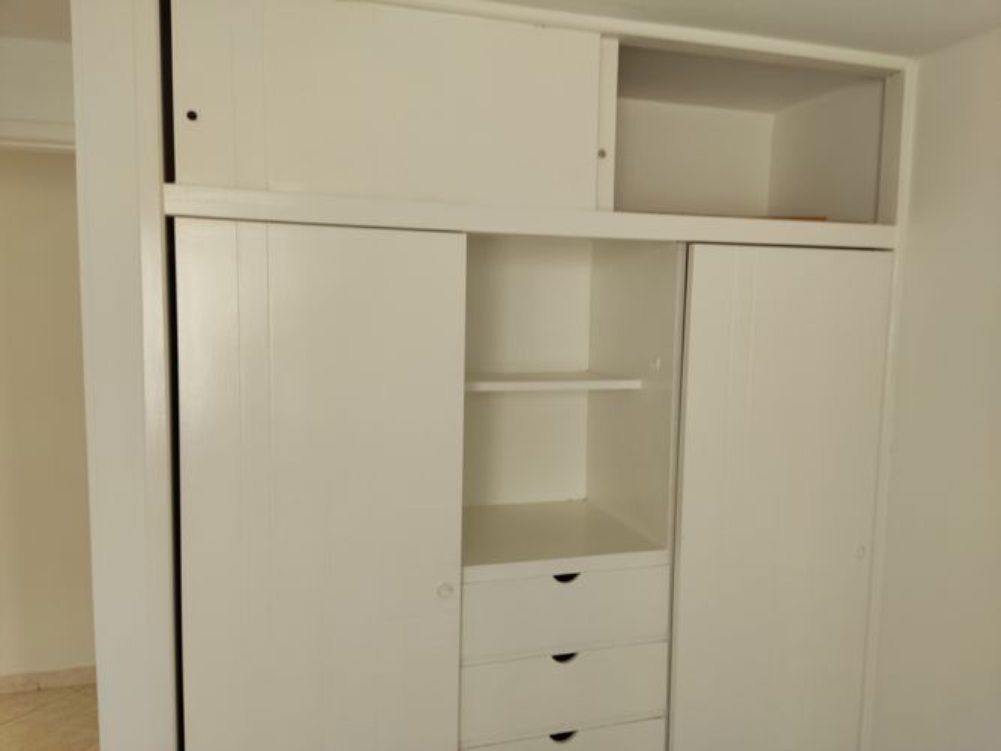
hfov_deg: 69.4
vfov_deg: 54.9
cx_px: 500
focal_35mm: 25
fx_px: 723
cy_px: 376
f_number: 1.79
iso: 51
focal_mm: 4.71
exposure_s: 1/60
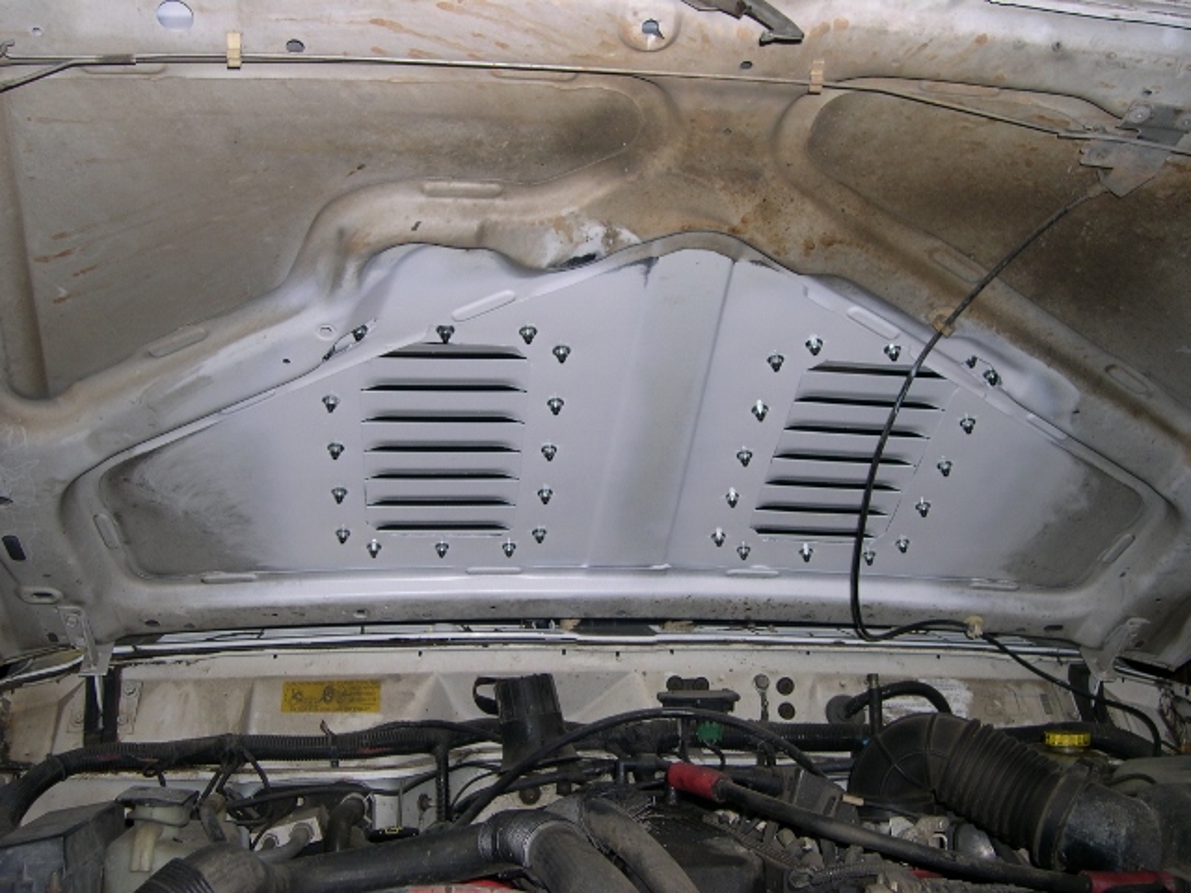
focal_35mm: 38
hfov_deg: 49.0
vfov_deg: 37.7
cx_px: 596
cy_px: 446
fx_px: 1307
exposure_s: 1/60
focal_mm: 8
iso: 100
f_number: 2.8
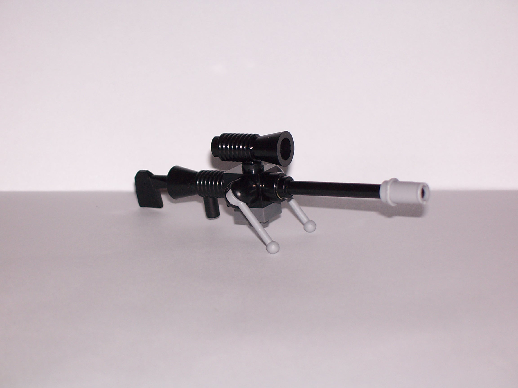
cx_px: 259
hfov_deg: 16.1
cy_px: 194
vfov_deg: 12.1
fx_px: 1826
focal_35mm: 122
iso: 80
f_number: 4
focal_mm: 21
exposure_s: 1/125
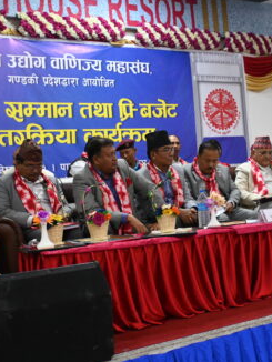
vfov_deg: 35.5
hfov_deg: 26.9
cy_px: 180
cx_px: 175
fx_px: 566
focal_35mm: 54
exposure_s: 1/100
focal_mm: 24.5
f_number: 4.2
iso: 3200
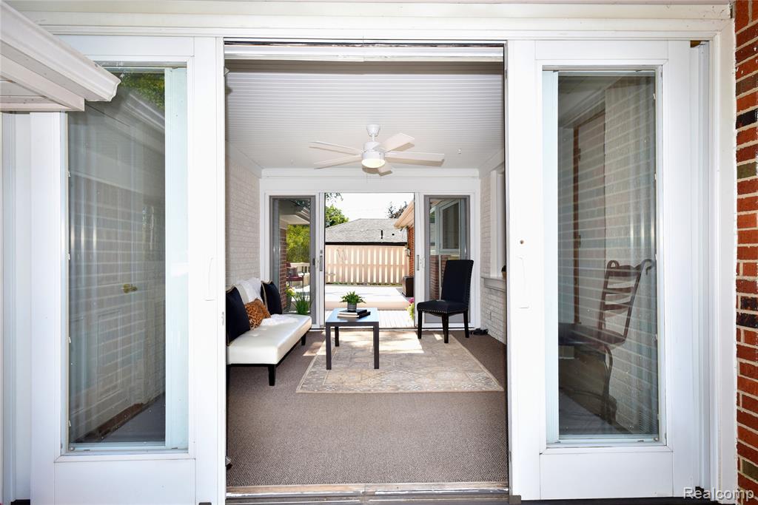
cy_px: 252
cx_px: 379
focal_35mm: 17
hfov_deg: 93.3
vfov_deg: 70.5
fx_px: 358
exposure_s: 1/200
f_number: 10
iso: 640
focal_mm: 17
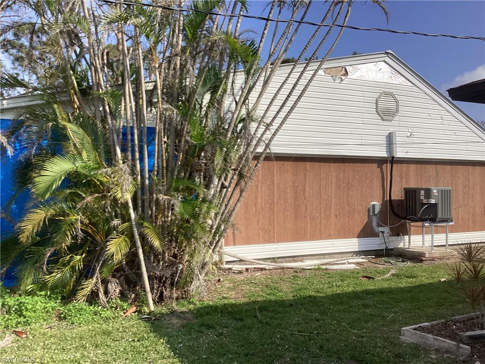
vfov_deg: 45.4
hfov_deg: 58.4
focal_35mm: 31
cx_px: 242
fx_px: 434
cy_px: 182
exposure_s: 1/1631
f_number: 2.4
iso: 25
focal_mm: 3.3
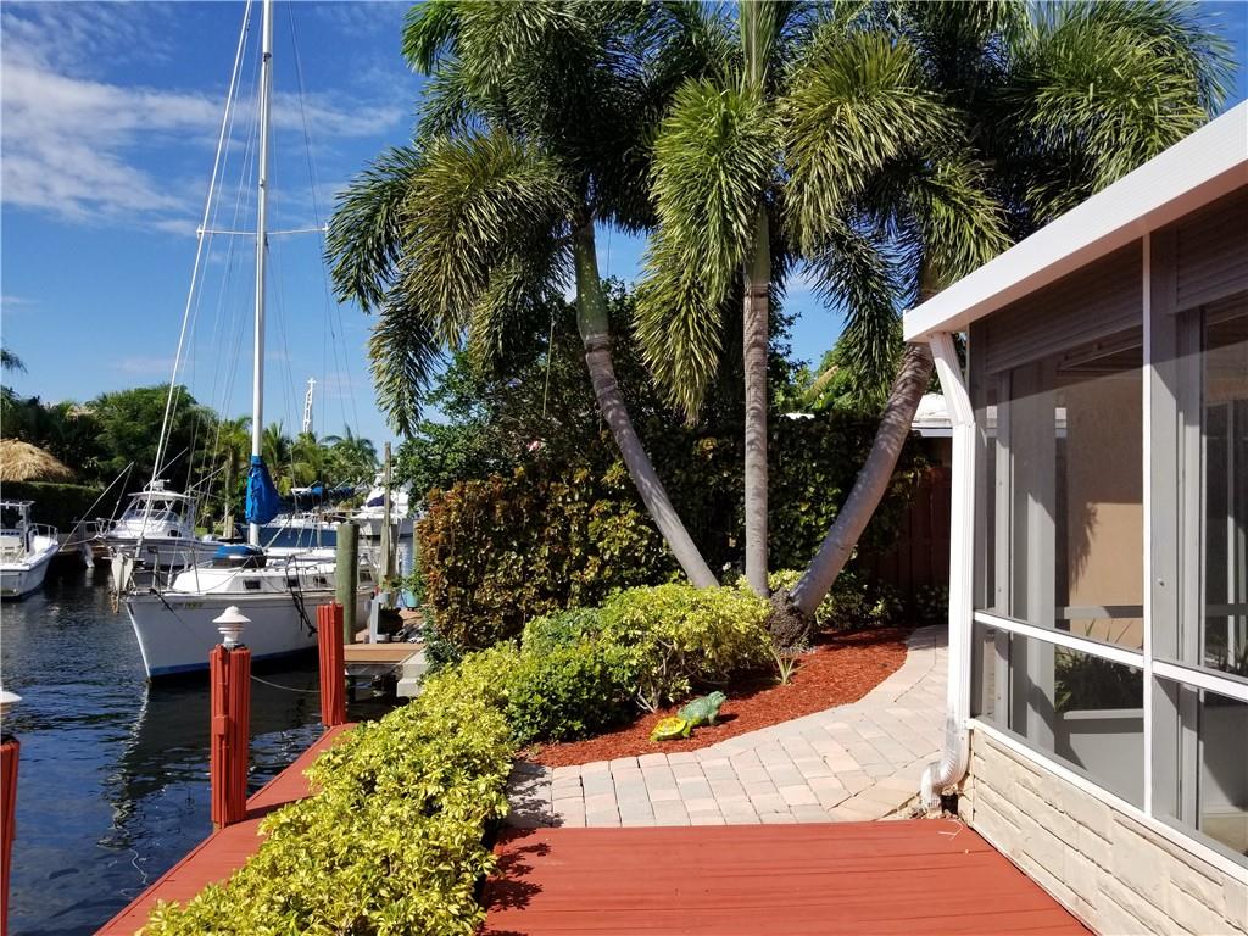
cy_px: 468
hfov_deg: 67.3
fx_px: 937
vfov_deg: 53.1
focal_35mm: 26
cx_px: 624
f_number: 1.7
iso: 50
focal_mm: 4.3
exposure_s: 1/2832
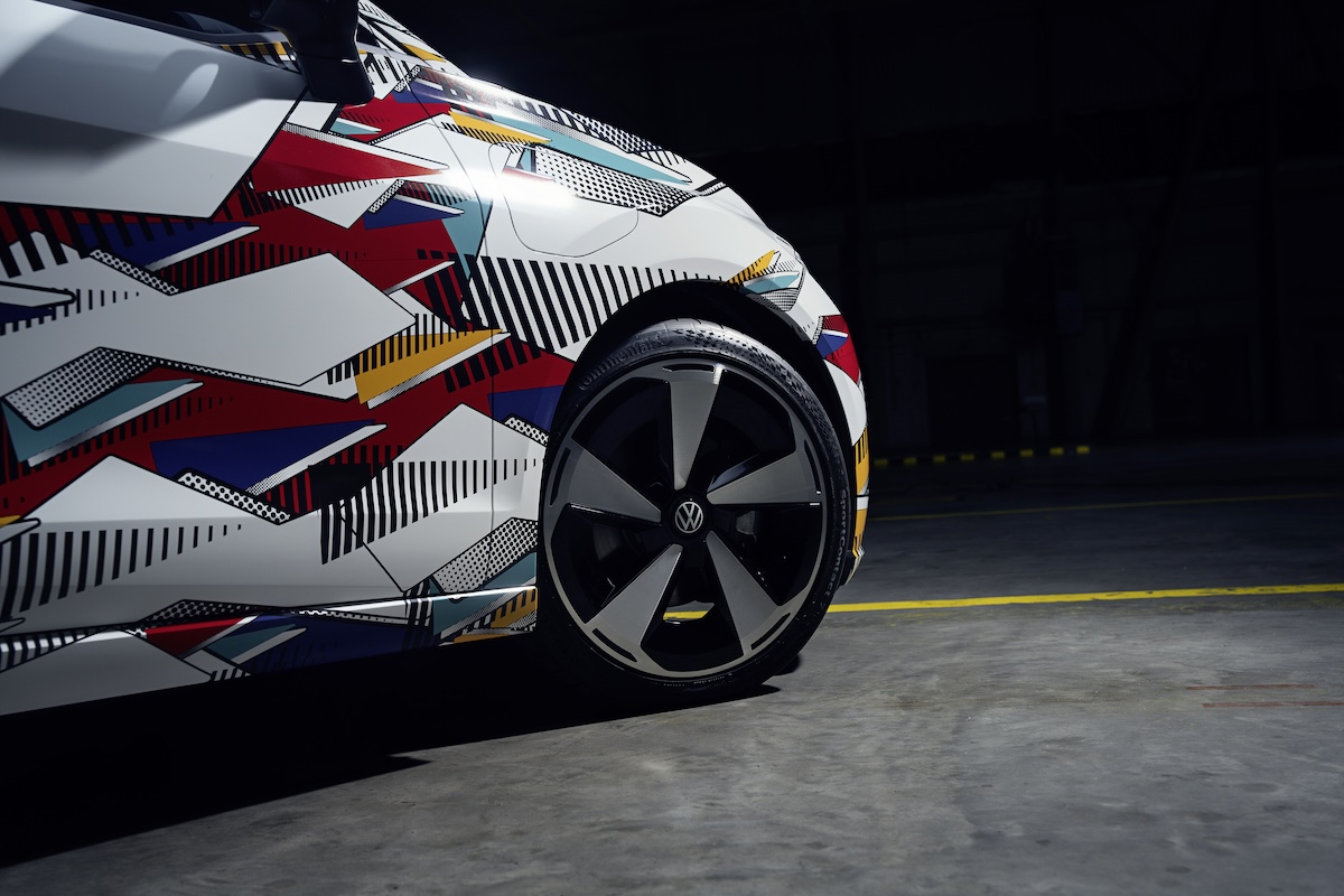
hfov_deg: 47.6
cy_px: 448
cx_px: 672
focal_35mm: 41
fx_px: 1523
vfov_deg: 32.8
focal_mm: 40.8
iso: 160
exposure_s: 1/40
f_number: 4.5
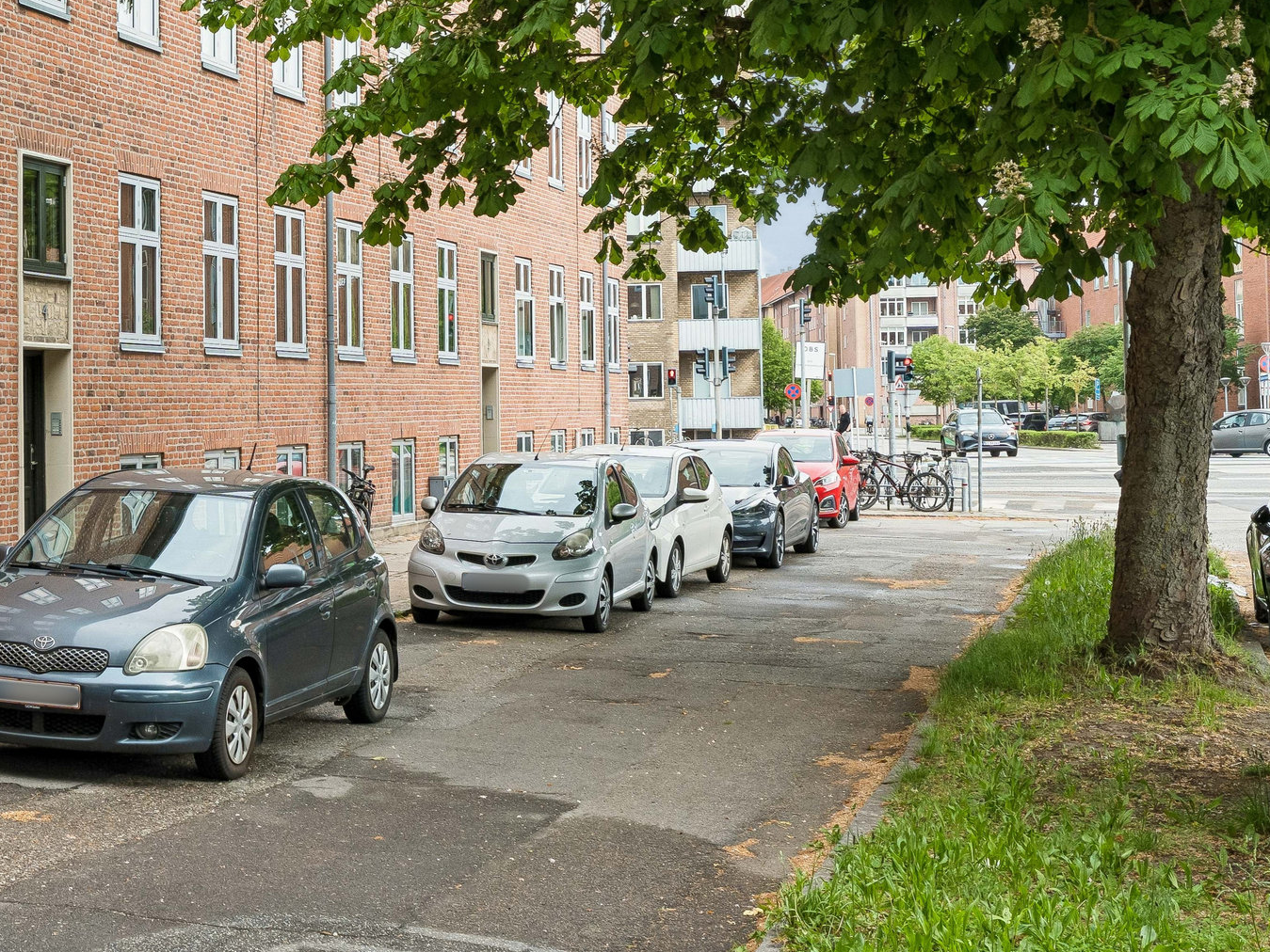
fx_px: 2275
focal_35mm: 62
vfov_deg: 23.4
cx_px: -42
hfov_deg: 28.9
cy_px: 220
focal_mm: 29
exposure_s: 1/200
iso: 400
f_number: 10
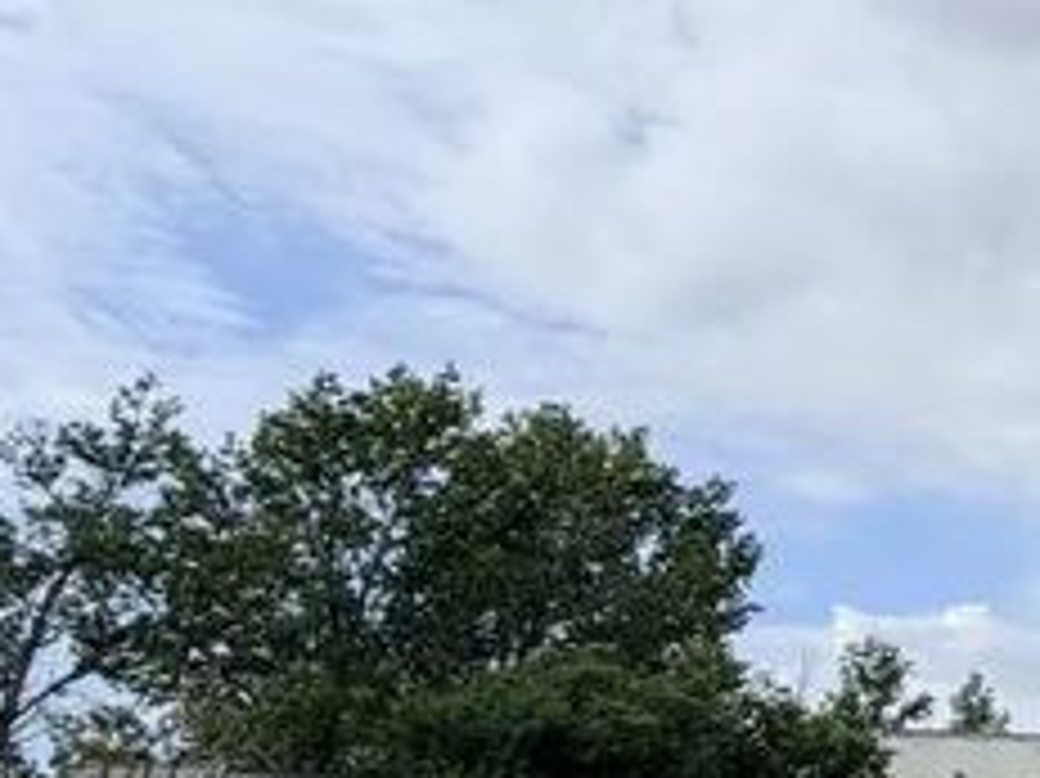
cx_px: 1904
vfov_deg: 23.6
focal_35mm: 62
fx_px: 1862
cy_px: 432
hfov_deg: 20.7
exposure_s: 1/1339
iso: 20
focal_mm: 2.22
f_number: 2.2
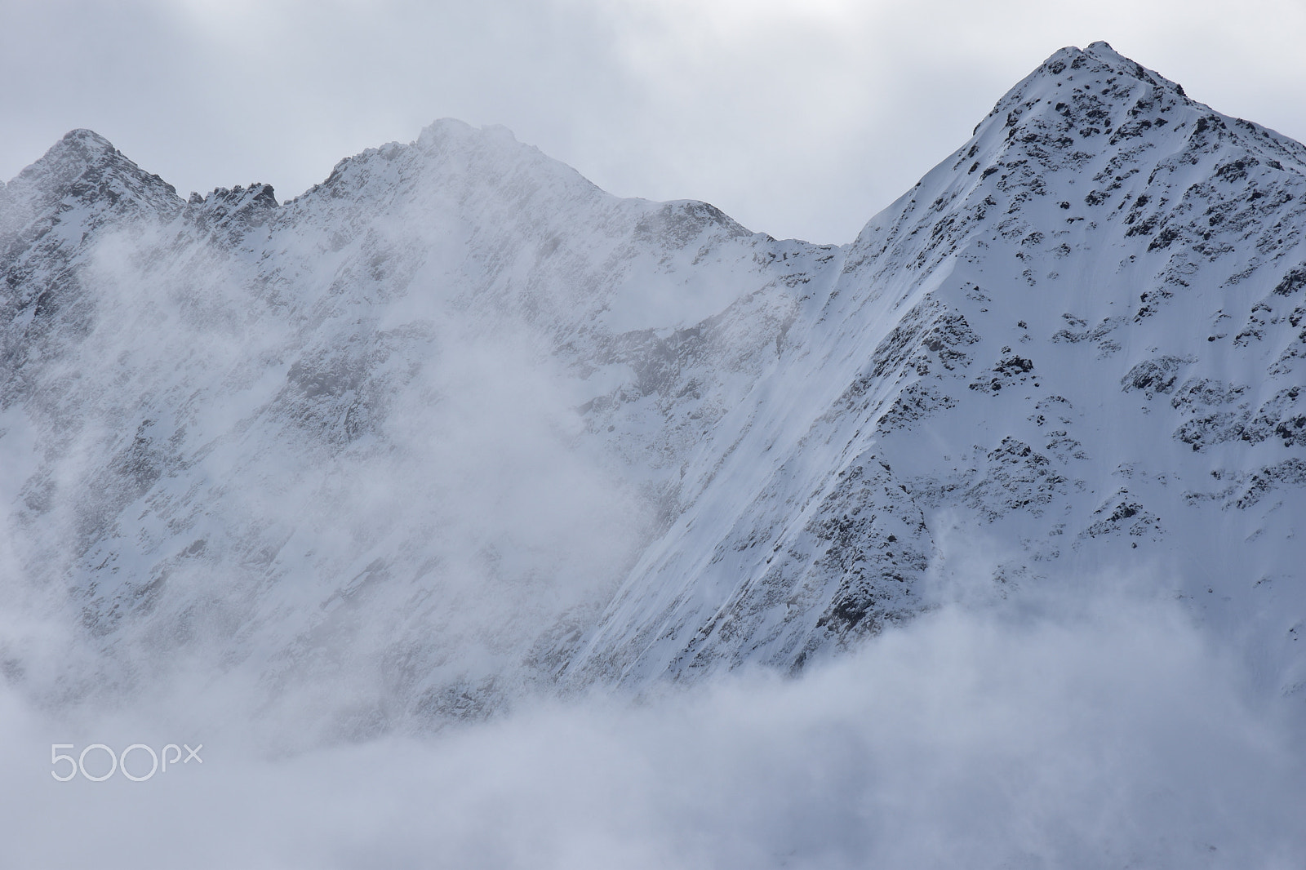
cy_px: 435
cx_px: 653
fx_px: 6093
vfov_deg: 8.2
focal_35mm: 168
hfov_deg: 12.2
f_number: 11
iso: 200
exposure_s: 1/640
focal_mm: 112
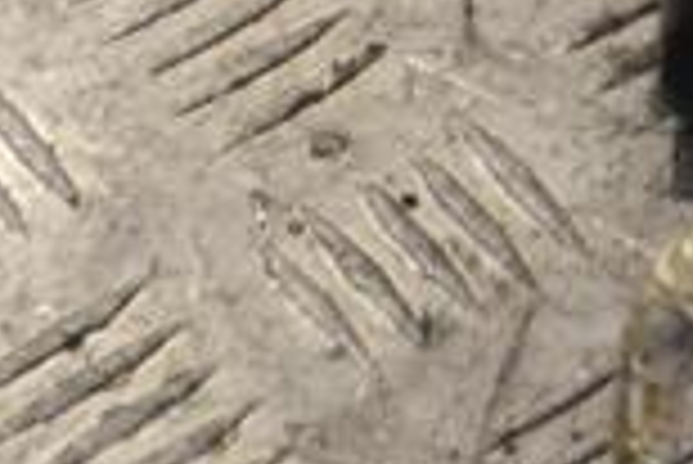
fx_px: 5626
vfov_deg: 4.7
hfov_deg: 6.9
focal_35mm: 292
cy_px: -410
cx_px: 1130
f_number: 9
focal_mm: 50
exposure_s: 1/320
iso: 3200
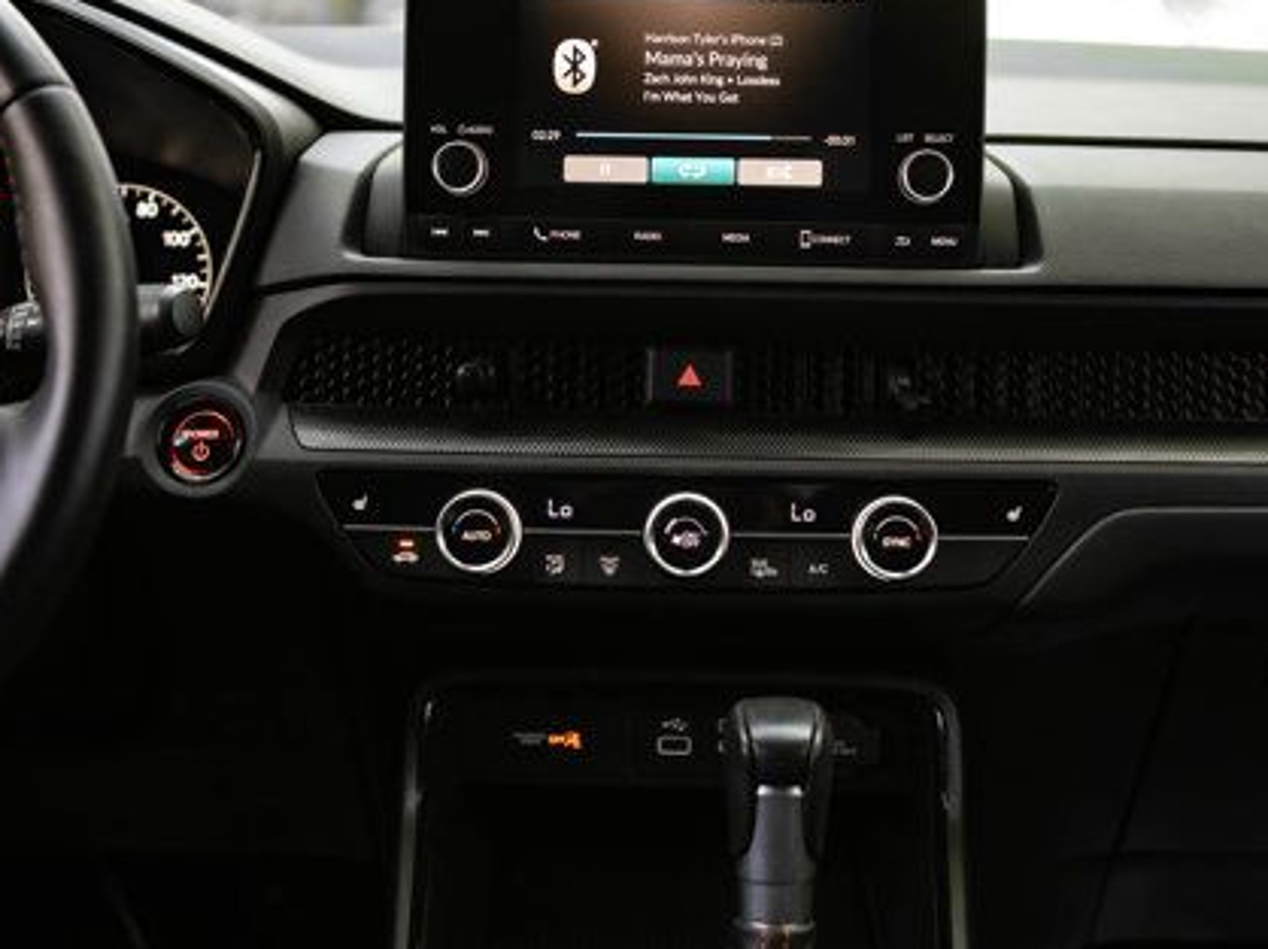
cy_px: 393
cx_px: 695
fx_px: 2050
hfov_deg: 34.3
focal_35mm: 56
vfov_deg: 26.0
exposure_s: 1/125
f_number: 3.2
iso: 640
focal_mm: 38
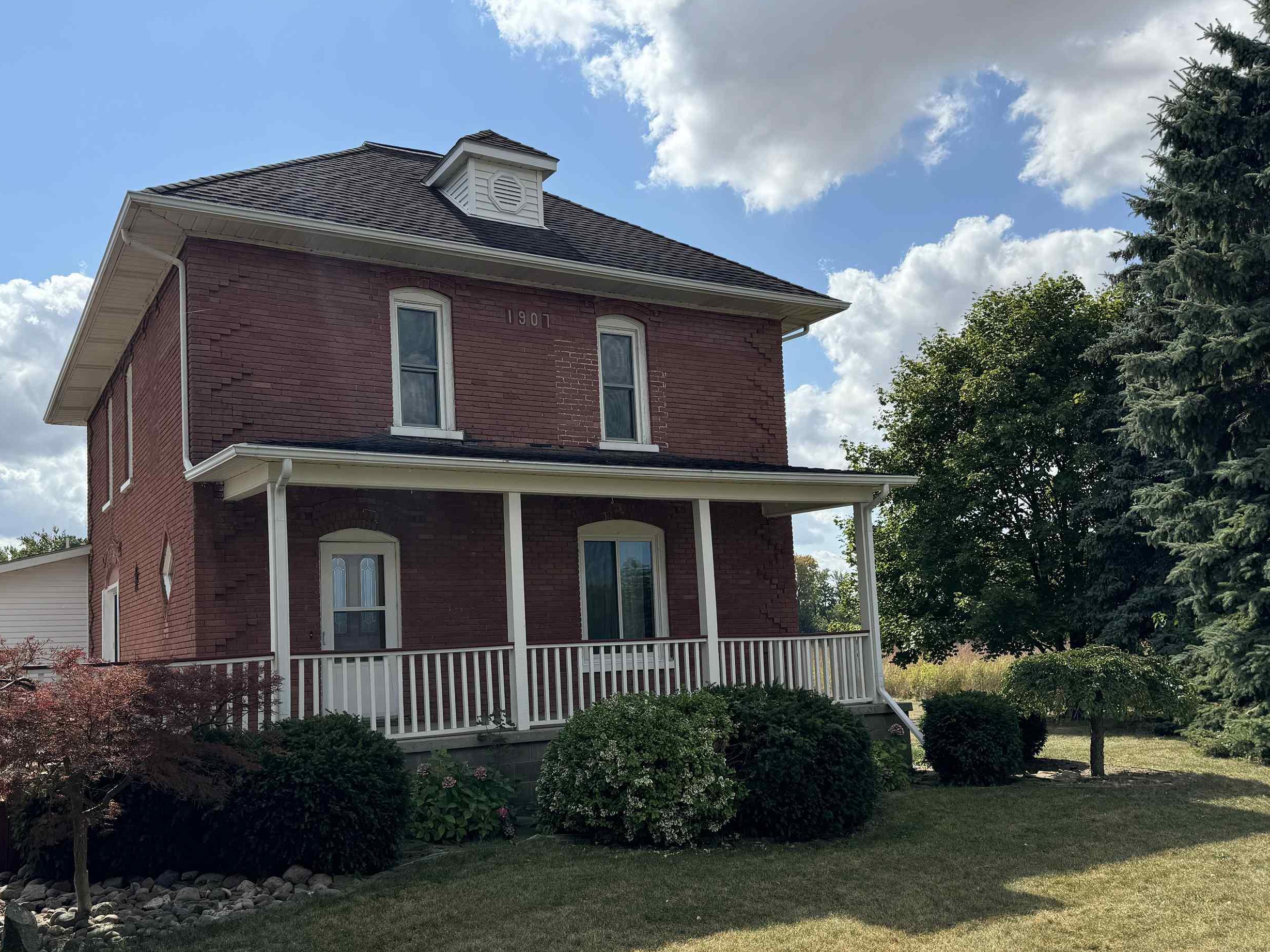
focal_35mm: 30
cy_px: 550
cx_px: 560
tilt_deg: +5.2
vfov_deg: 46.6
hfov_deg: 59.8
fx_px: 1101
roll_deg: +2.1
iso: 80
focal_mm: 6.76
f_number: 1.78
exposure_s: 1/5814
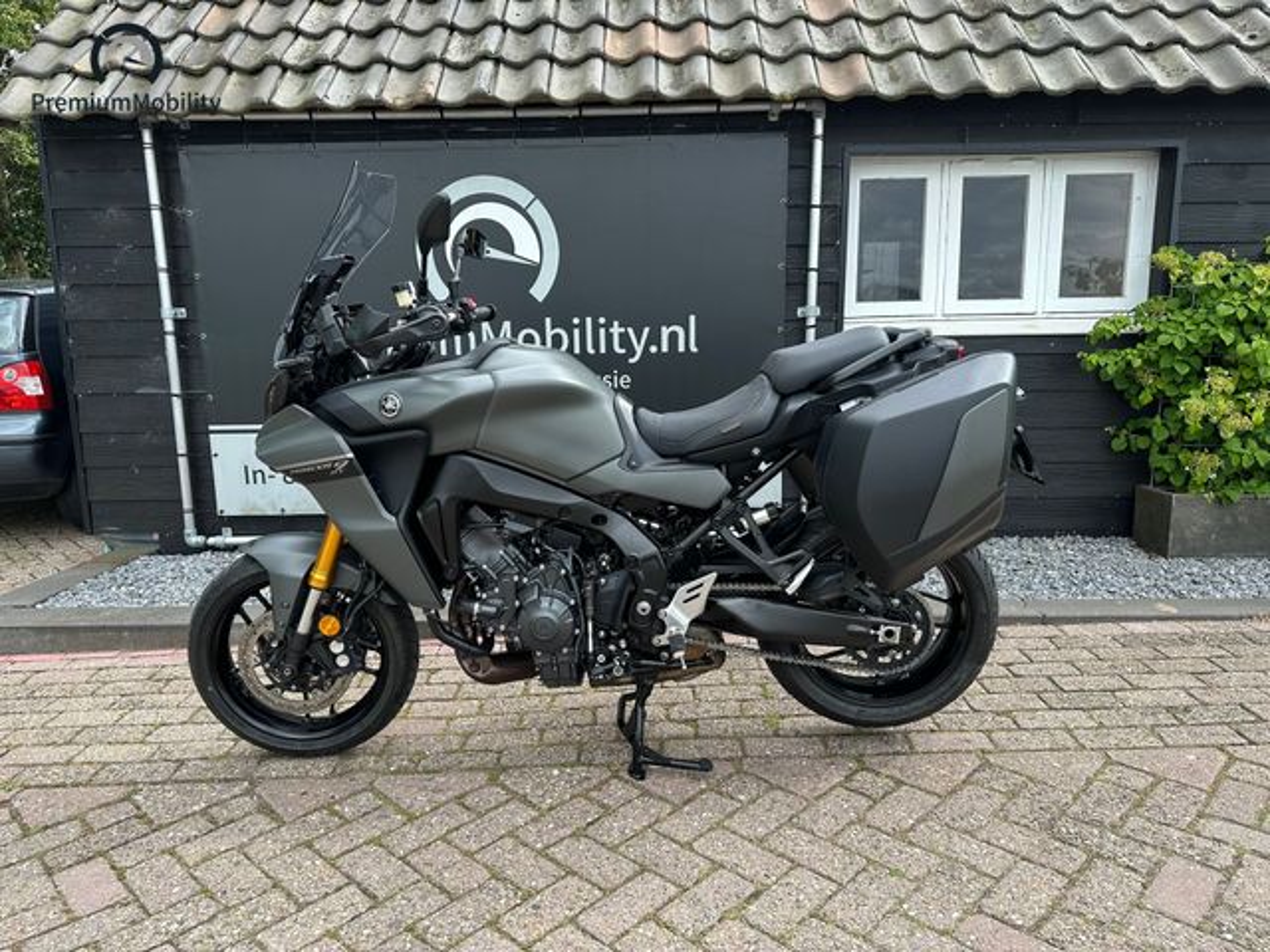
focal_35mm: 24
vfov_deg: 56.8
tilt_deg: -11.0
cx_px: 635
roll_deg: +0.3
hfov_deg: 71.6
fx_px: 881
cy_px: 476
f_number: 1.78
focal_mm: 6.86
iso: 80
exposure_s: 1/989
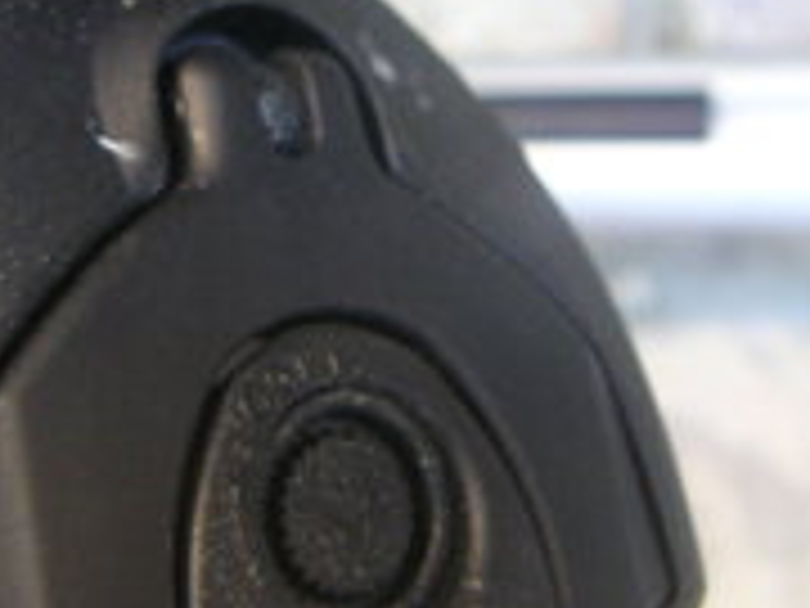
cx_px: 230
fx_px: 1919
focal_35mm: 82
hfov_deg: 23.7
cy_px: 324
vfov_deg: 18.0
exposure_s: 1/45
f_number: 2.8
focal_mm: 4.8
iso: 125
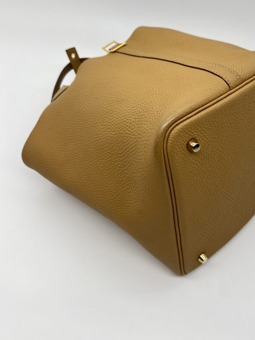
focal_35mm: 34
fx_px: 334
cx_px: 162
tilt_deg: -45.1
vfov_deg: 53.2
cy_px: 122
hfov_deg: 41.4
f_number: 1.5
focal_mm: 5.7
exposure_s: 1/193
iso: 40
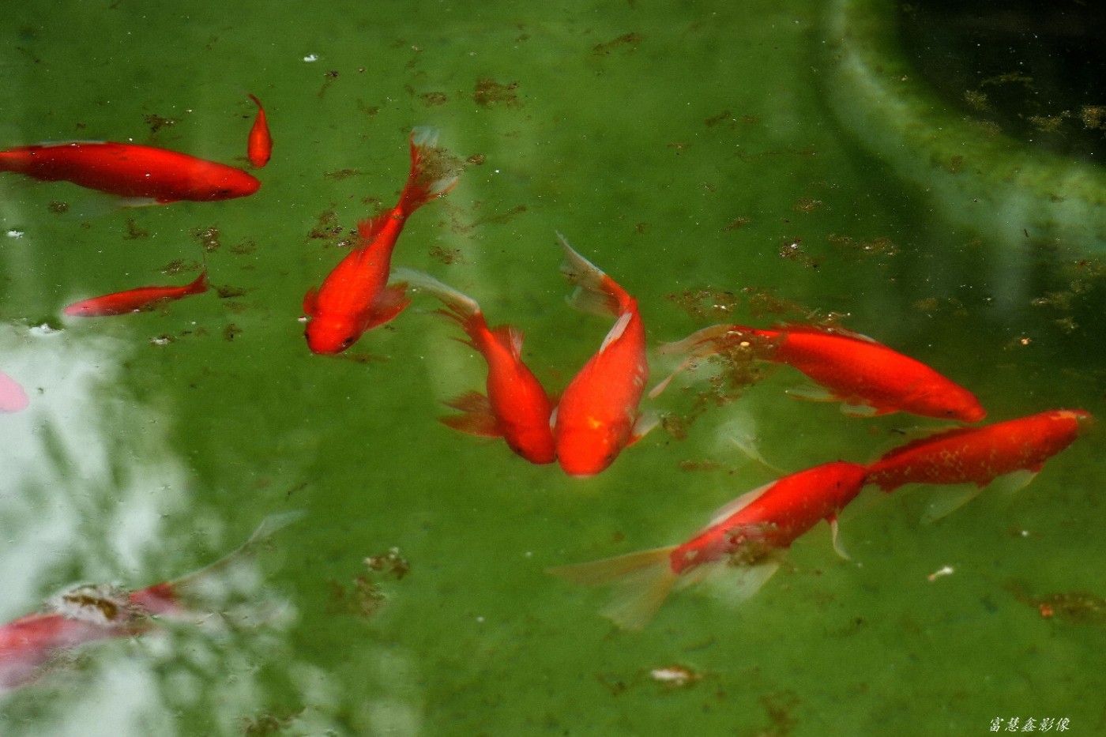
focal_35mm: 200
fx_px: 6143
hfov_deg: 10.3
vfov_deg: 6.9
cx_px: 553
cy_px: 368
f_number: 5.6
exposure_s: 1/200
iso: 500
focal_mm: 200
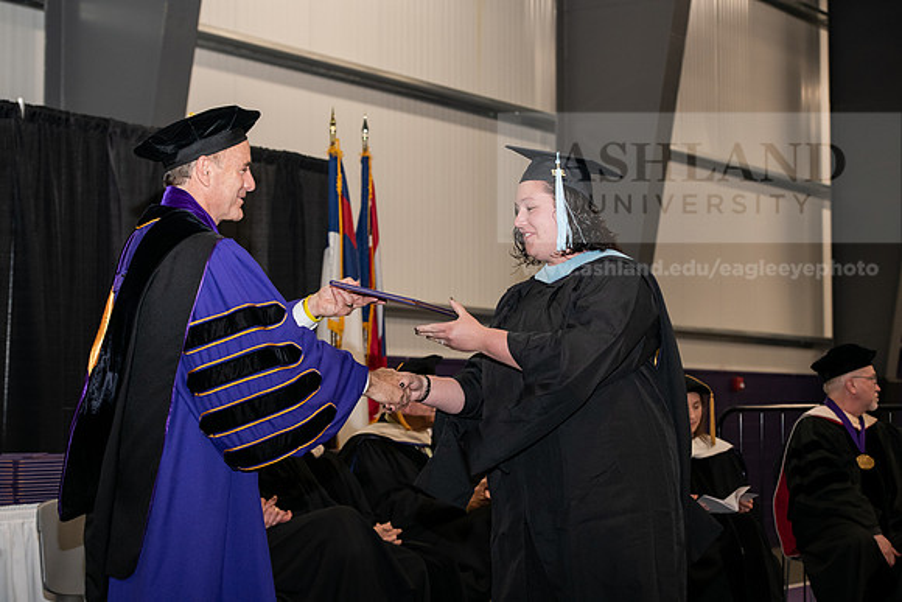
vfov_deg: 17.1
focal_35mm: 80
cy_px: 301
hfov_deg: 25.4
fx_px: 2005
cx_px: 451
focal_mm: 80
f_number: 5.6
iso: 1600
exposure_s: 1/200
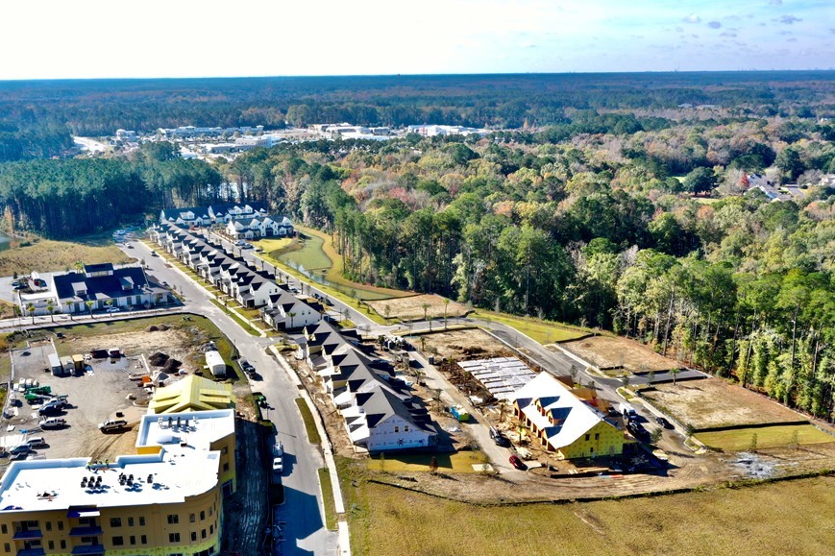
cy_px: 344
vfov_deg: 37.6
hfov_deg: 54.2
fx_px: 812
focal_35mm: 35
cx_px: 356
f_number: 10
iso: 100
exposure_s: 1/60
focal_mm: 10.26
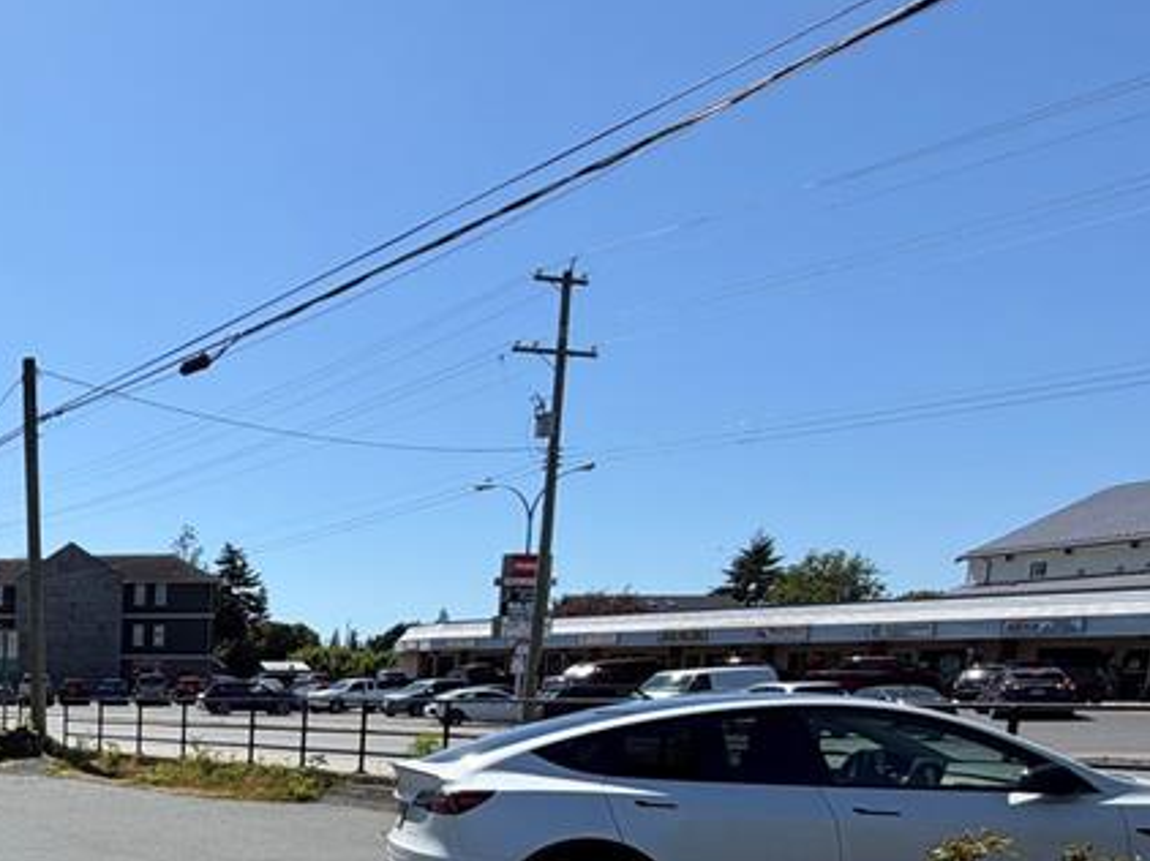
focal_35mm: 34
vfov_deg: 38.1
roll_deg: -0.2
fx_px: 1129
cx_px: -150
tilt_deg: -7.3
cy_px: 820
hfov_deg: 41.5
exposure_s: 1/1068
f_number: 2.2
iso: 20
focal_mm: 2.22
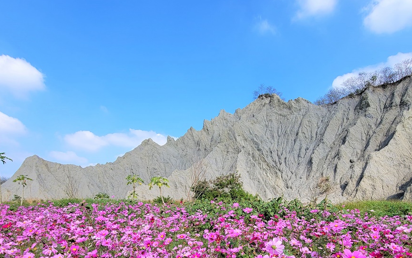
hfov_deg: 87.8
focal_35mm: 19
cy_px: 203
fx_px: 213
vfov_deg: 58.0
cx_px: 221
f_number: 2.2
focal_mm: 2.2
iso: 50
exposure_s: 1/1228
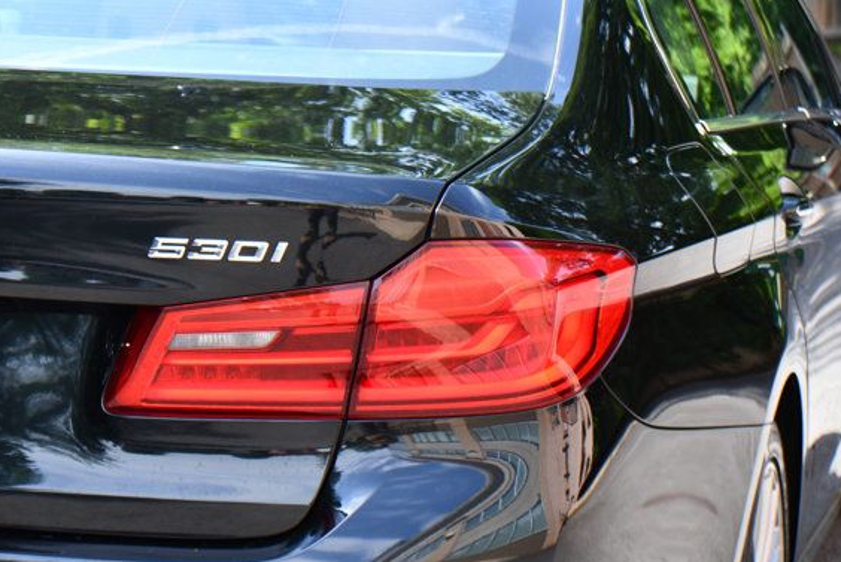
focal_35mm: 127
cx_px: 373
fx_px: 2969
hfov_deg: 16.1
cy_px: 291
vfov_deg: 10.8
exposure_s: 1/250
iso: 320
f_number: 5.6
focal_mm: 75
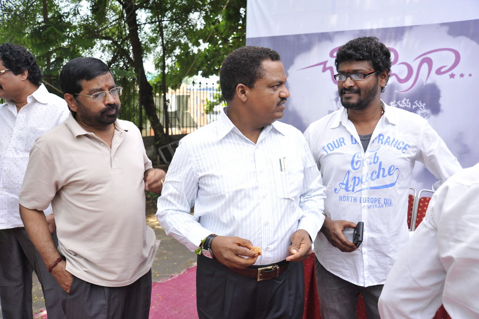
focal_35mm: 32
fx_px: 425
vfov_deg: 41.1
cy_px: 160
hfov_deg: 58.8
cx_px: 240
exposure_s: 1/160
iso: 250
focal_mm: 32
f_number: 5
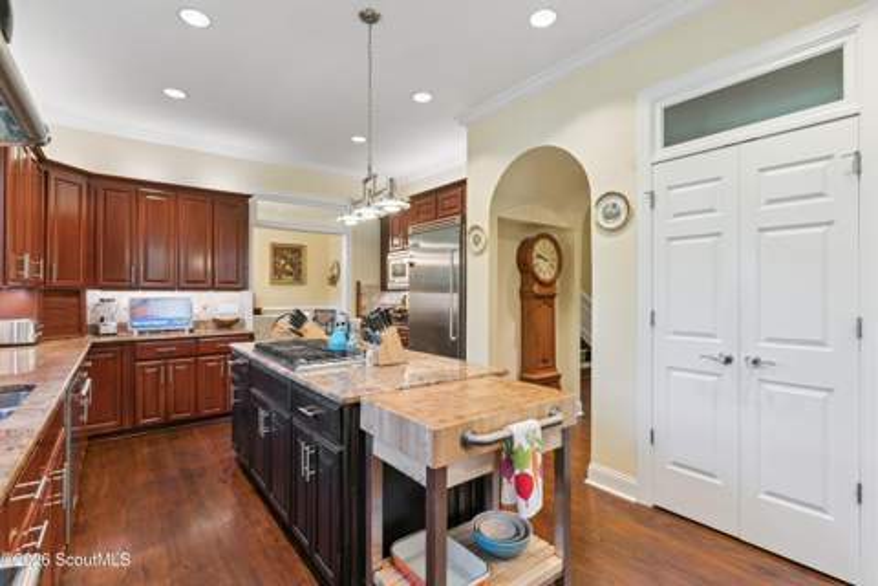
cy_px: 293
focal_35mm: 17
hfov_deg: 93.3
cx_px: 439
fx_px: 415
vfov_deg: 70.4
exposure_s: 1/6
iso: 250
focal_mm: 17
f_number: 8
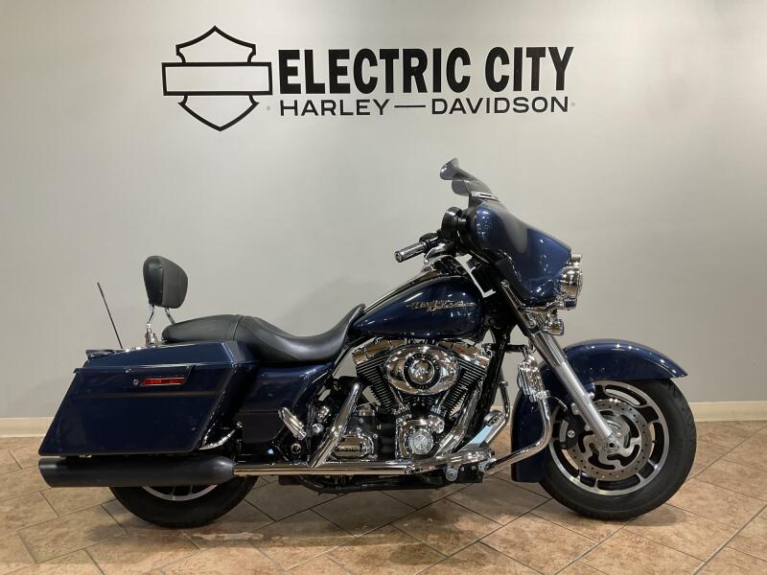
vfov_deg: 48.2
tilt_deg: -9.1
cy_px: 288
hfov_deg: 61.7
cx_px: 384
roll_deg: +0.6
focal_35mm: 29
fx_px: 643
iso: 64
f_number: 1.8
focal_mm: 3
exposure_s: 1/60
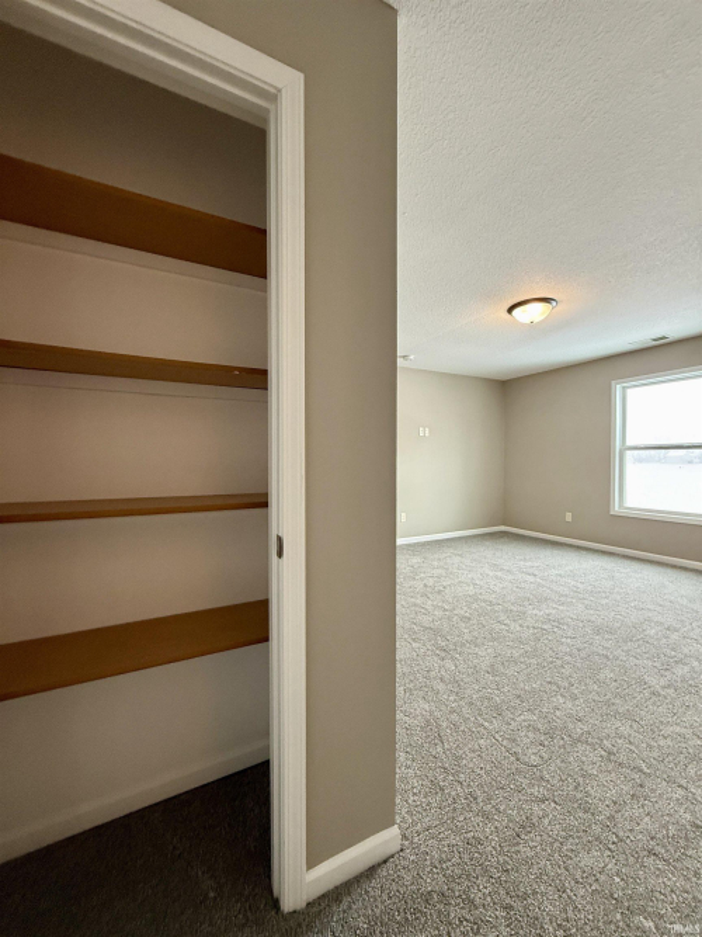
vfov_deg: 102.1
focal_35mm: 14
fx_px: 379
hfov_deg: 85.7
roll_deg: +0.1
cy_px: 468
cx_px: 351
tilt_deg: -0.8
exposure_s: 1/120
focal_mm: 2.22
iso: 320
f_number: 2.2
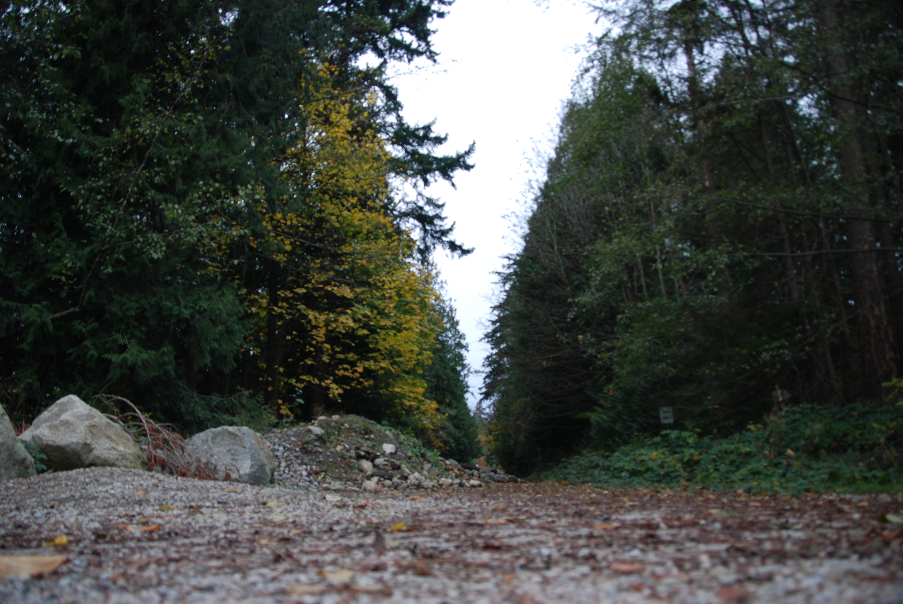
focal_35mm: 27
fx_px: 678
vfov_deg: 48.1
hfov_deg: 67.3
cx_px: 452
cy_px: 302
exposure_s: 1/25
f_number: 3.5
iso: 100
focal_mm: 18
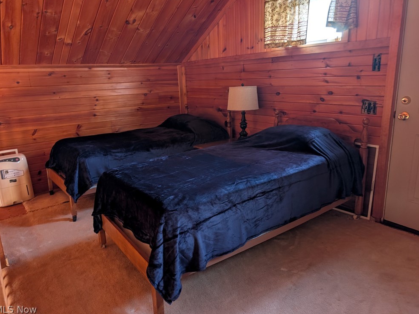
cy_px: 153
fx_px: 303
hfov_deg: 69.4
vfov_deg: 54.9
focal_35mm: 25
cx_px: 210
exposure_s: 1/23.8
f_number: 1.68
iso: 85
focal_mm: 6.9
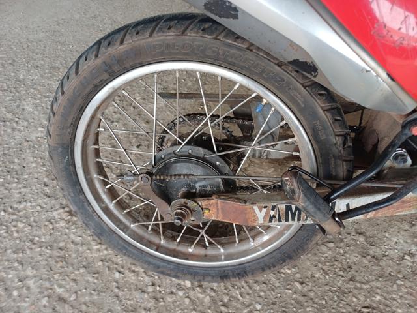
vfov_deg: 54.9
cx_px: 208
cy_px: 156
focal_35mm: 25
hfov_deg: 69.4
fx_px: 301
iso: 64
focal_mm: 4.65
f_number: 1.8
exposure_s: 1/50
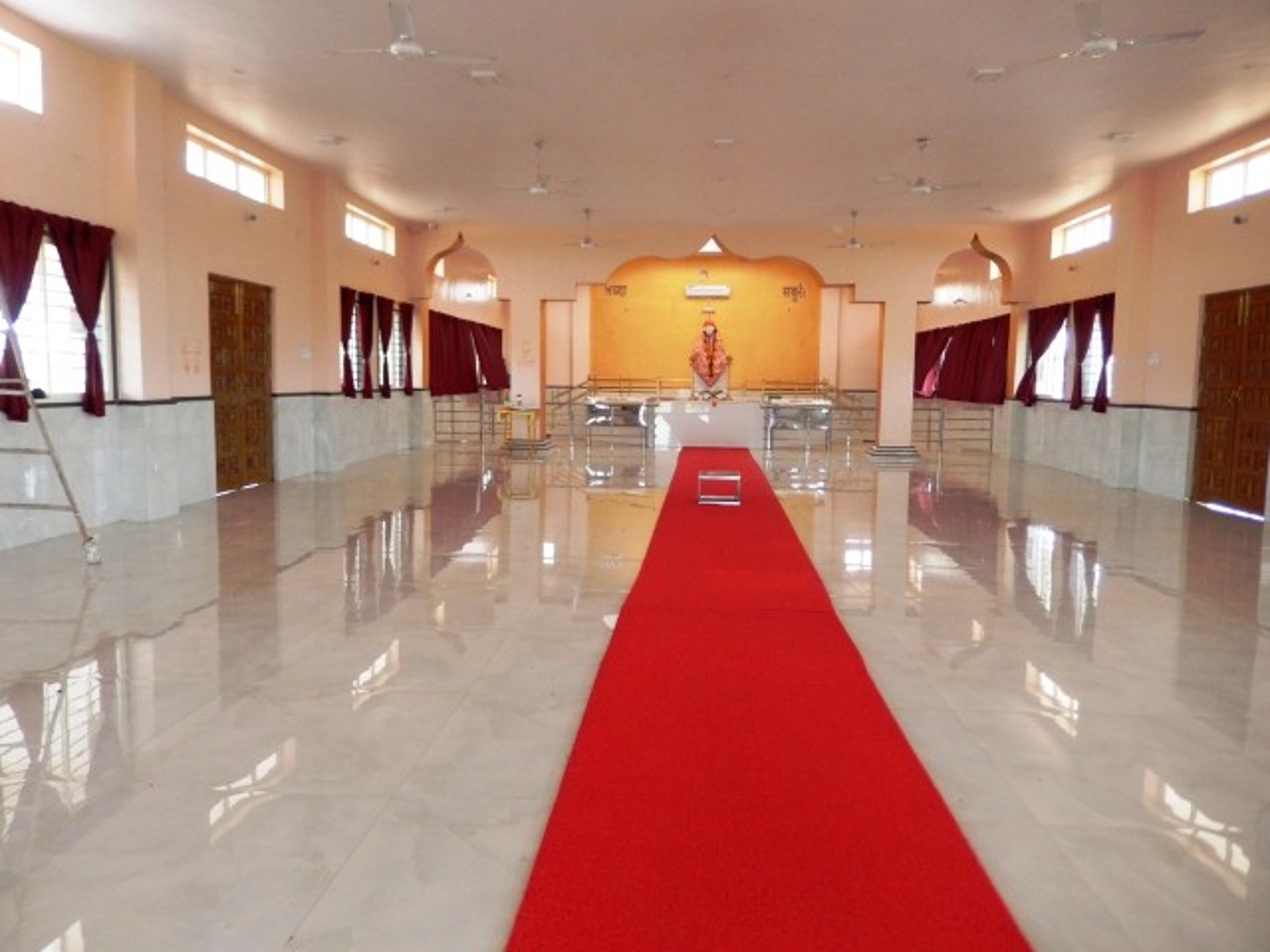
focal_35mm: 25
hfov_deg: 69.4
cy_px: 476
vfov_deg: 54.9
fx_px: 917
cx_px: 635
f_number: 3.4
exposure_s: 1/40
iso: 125
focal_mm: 4.5
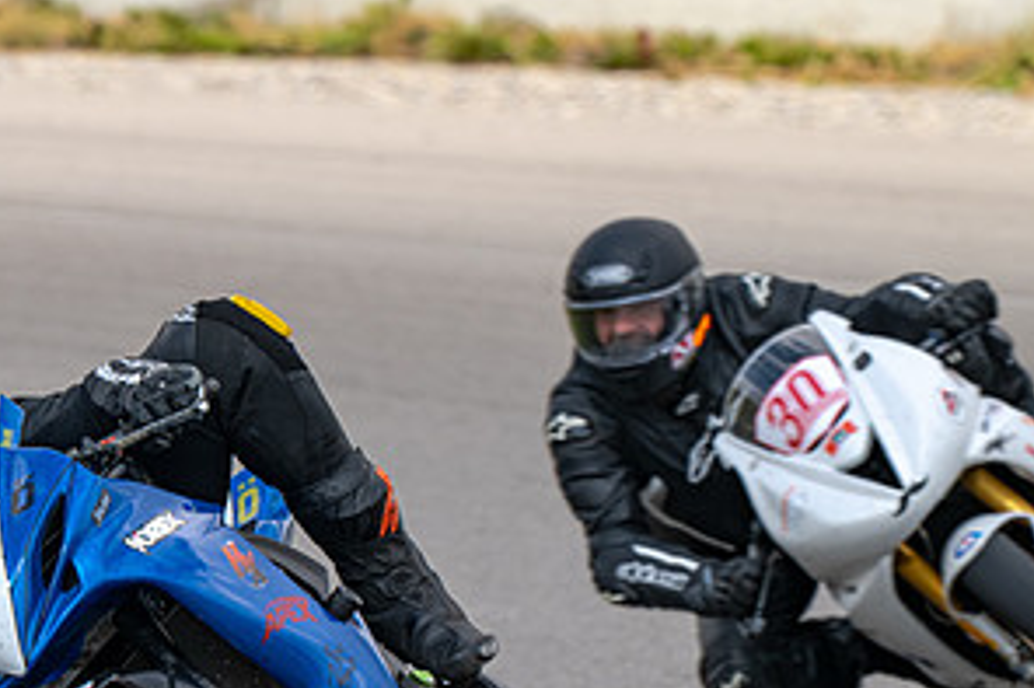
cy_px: 672
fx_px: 33786
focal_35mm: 1177
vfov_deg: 1.2
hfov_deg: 1.8
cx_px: 182
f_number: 11
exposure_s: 1/800
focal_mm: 600
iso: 500
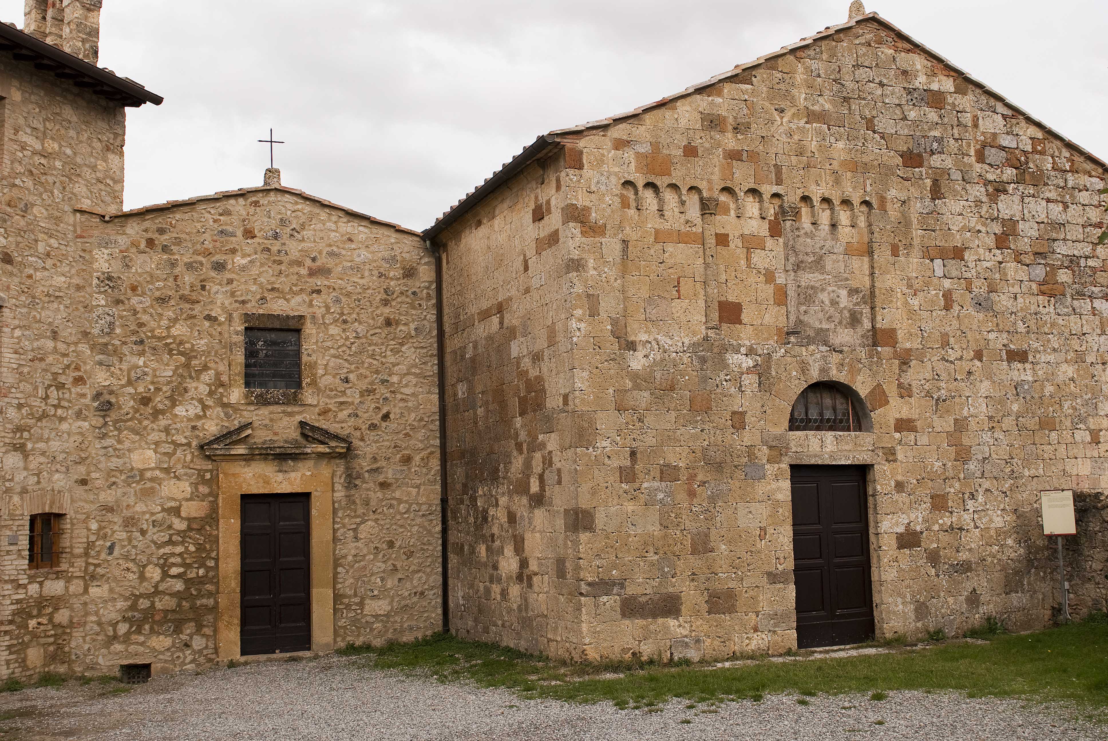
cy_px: 370
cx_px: 554
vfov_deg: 37.0
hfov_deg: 53.1
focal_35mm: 36
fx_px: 1109
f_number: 5
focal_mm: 24
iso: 100
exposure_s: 1/100
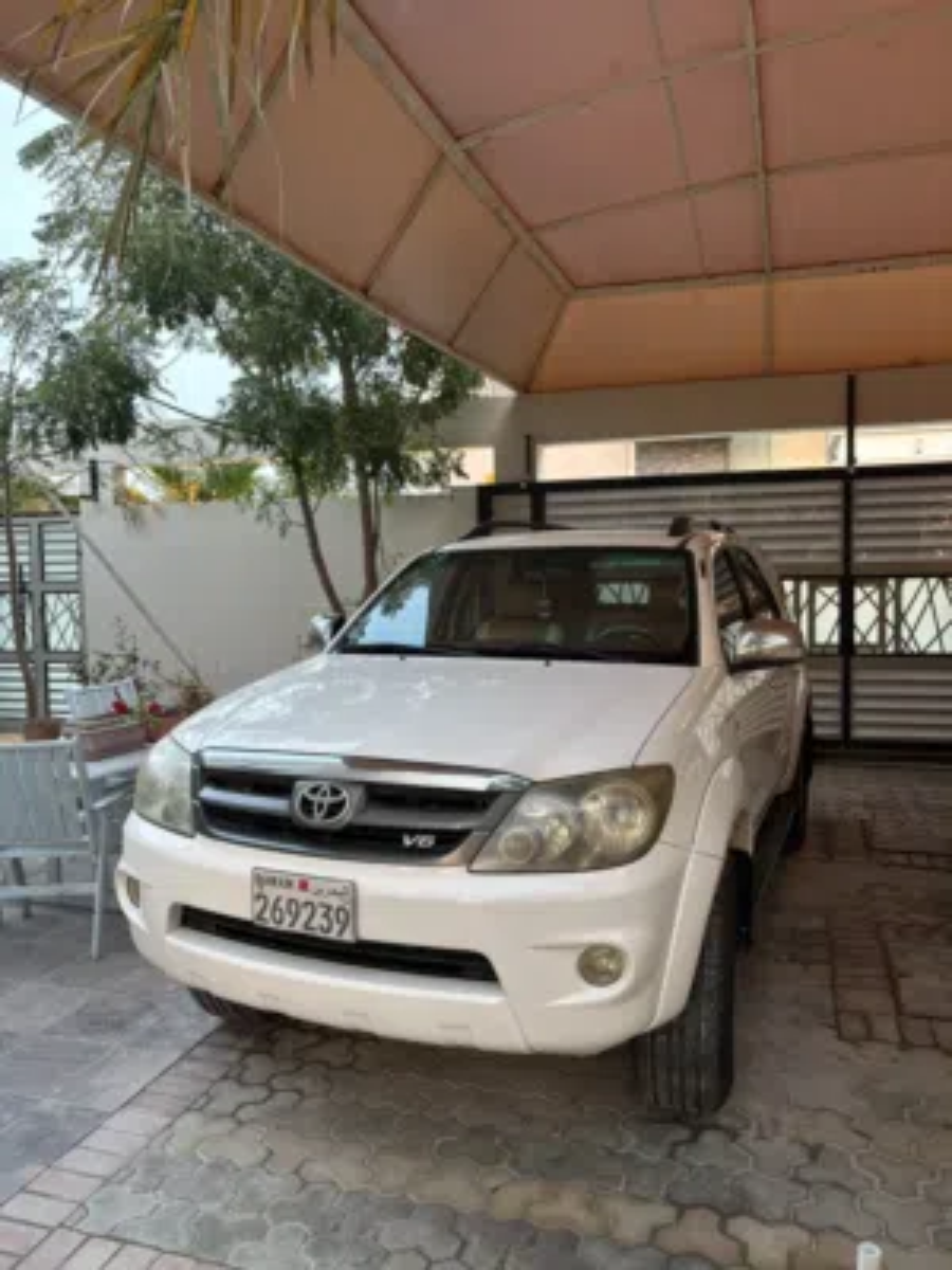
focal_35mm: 26
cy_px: 635
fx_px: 953
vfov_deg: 67.3
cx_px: 476
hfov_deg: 53.1
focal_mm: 5.96
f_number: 1.6
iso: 200
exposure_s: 1/60
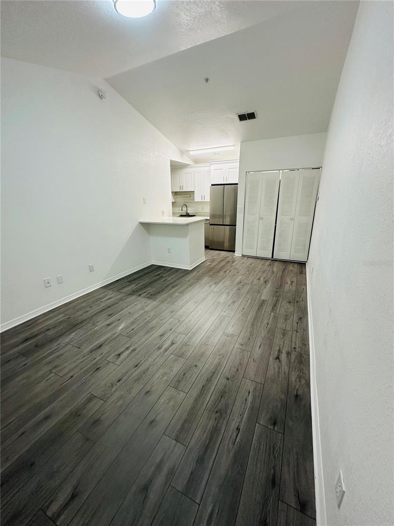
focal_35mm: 14
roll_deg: +0.0
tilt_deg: -16.6
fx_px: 212
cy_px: 263
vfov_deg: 102.1
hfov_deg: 85.7
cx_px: 197
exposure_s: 1/120
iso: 200
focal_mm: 2.22
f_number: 2.2
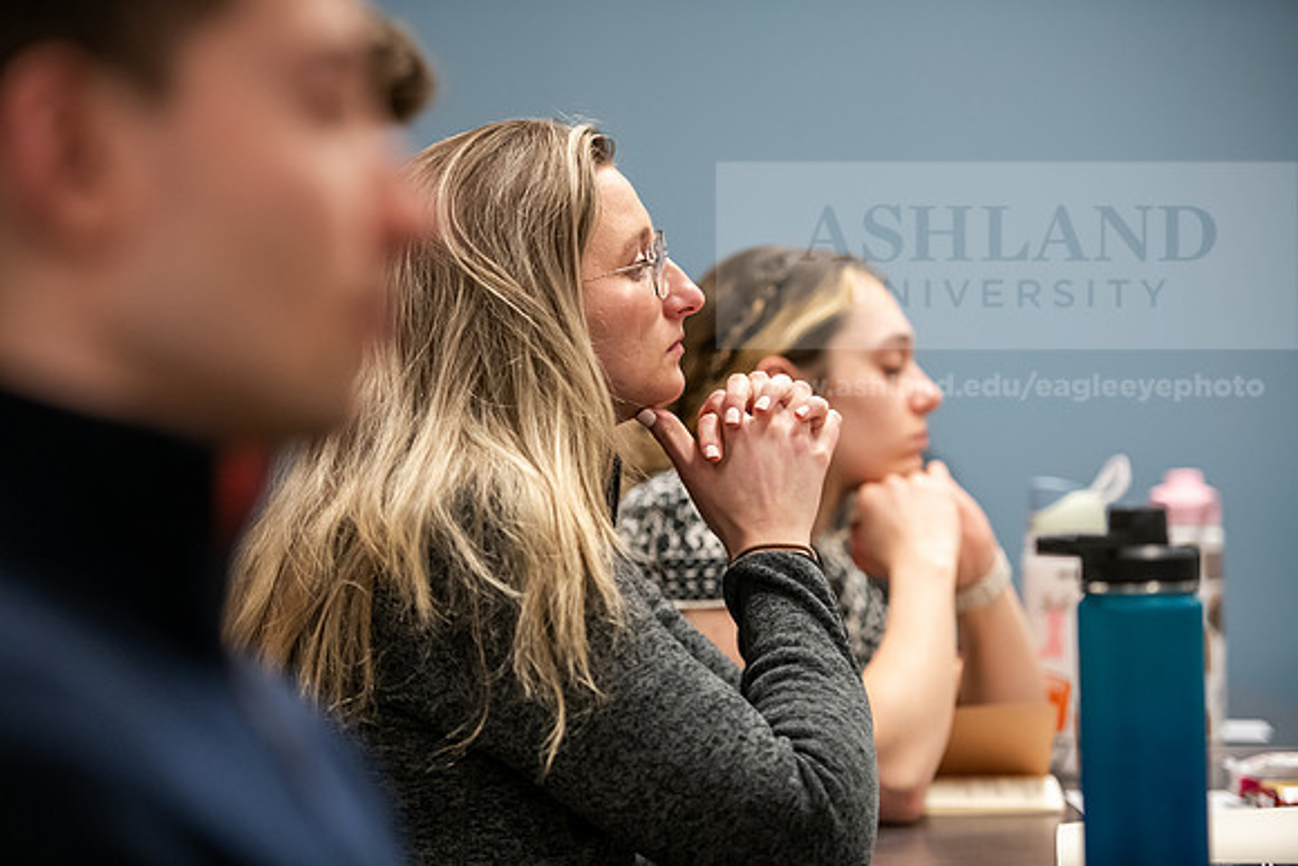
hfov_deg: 17.1
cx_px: 649
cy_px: 433
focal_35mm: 120
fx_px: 4327
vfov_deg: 11.4
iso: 2000
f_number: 2.8
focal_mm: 120
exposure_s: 1/200
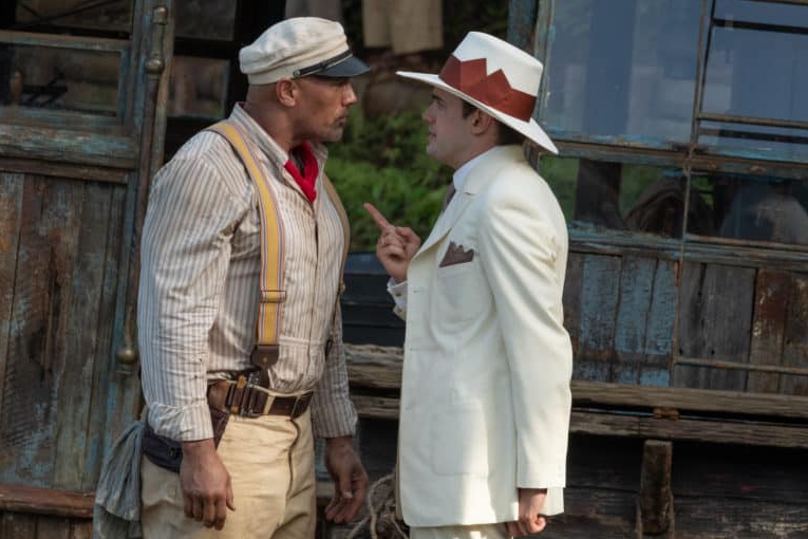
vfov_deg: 2.9
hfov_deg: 4.4
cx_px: 403
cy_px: 270
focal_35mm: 470
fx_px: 10548
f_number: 11
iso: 400
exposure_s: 1/160
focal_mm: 312
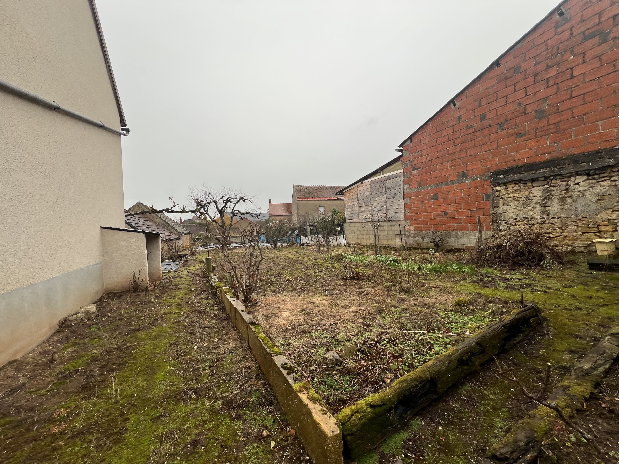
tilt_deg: -2.8
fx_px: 232
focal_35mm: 13
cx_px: 310
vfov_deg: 89.9
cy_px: 232
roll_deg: +1.8
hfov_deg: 106.2
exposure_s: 1/177
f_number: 1.8
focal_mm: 1.57
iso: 32
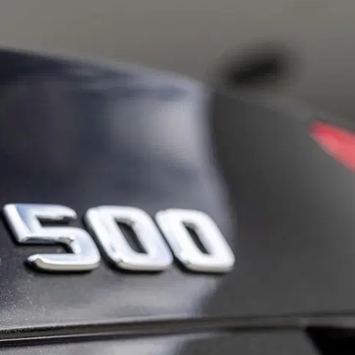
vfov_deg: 18.2
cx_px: -85
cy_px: 270
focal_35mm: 95
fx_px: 1102
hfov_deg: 17.3
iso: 160
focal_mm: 44
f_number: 4
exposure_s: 1/80
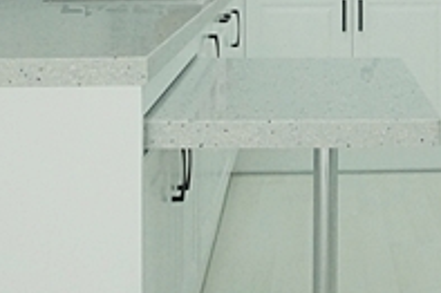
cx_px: 345
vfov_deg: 18.8
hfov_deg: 29.5
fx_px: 820
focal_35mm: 67
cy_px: -85
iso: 1600
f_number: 9
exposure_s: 1/160
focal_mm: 11
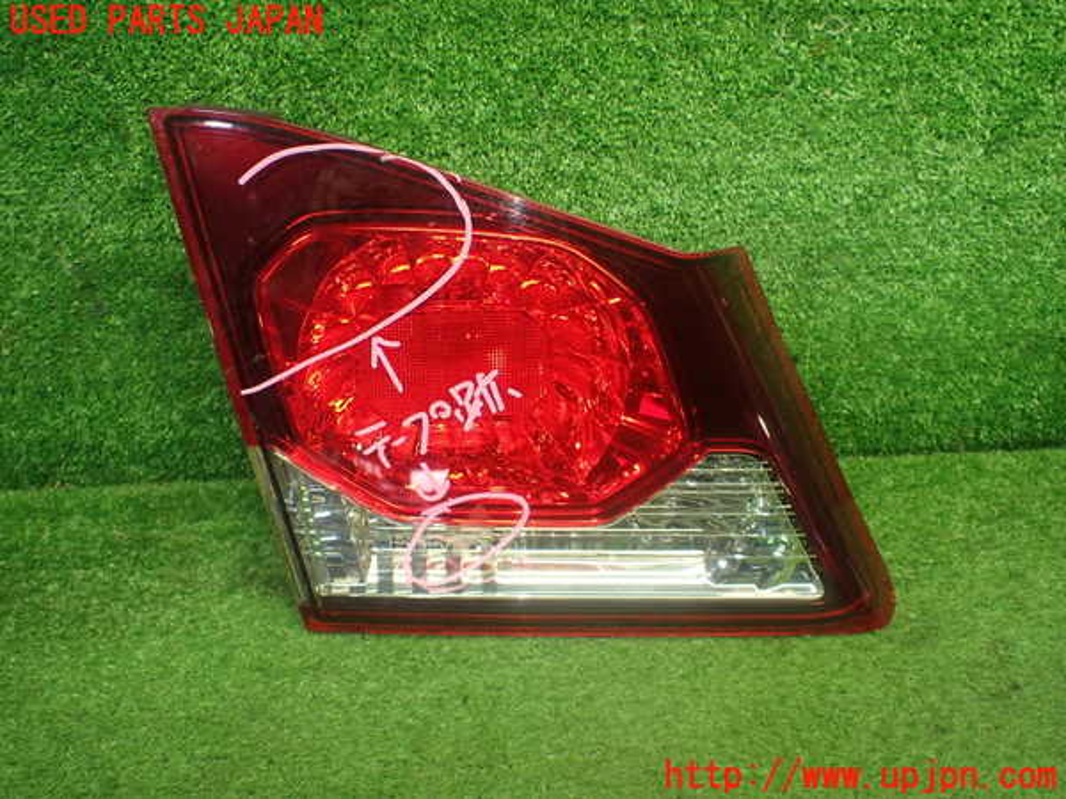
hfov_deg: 60.0
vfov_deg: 46.8
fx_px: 924
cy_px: 400
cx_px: 533
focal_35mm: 30
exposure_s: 1/125
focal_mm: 5.4
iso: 640
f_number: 2.3
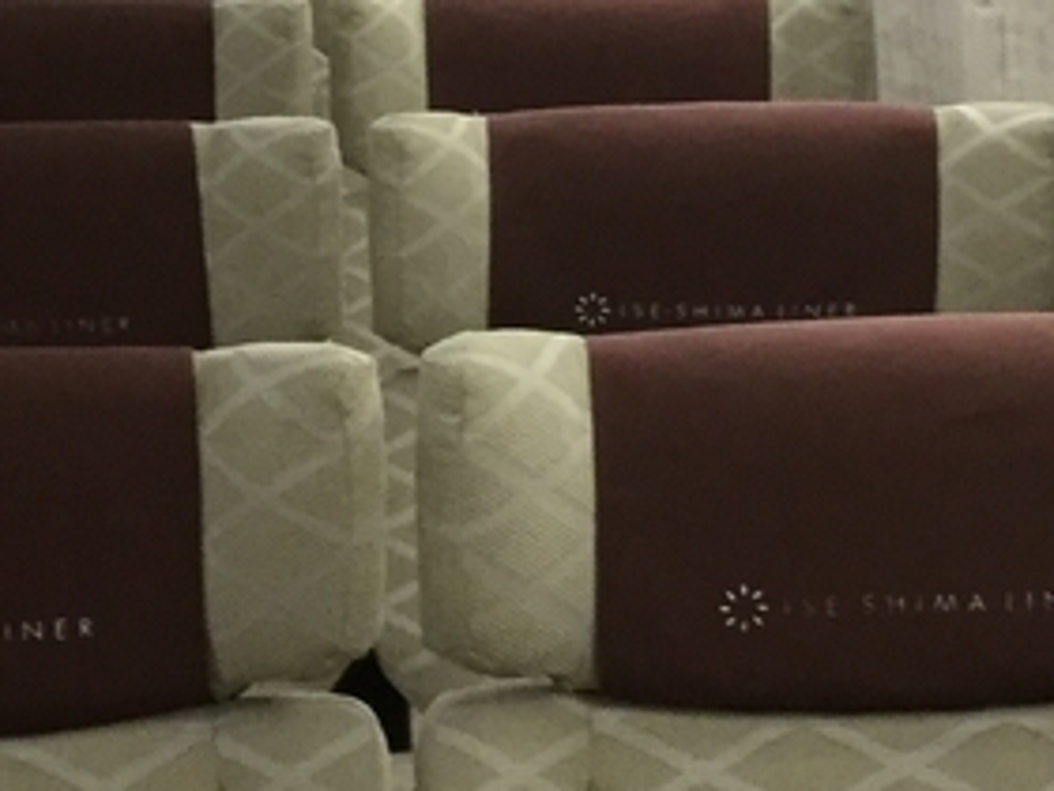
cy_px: 143
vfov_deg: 11.1
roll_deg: +0.6
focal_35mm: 133
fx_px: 4050
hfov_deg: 14.8
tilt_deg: -8.6
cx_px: 369
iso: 64
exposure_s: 1/30
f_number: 2.4
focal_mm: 3.3
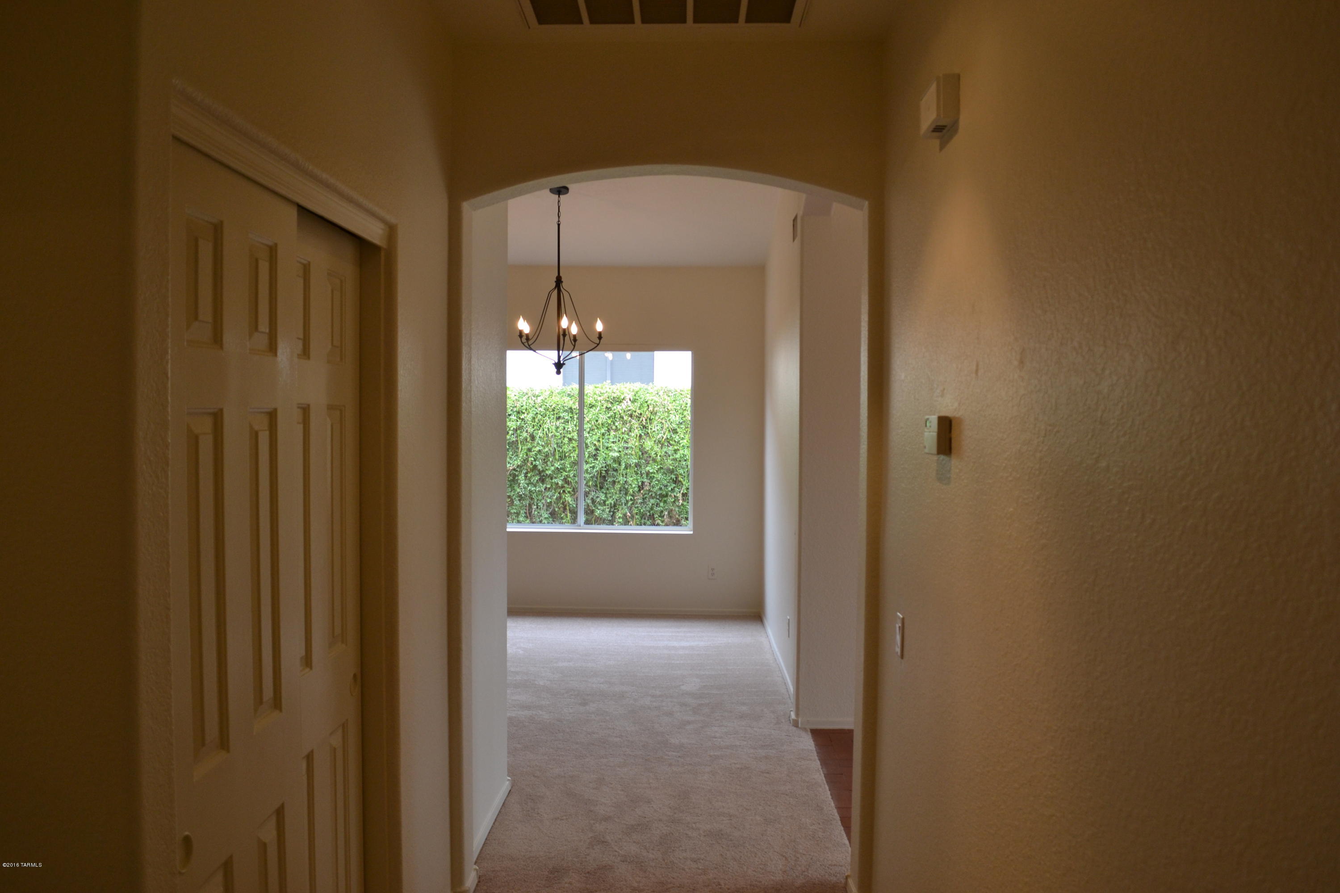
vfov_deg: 47.9
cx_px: 670
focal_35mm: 27
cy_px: 446
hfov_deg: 67.4
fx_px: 1005
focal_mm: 18
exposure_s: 1/100
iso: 400
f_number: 5
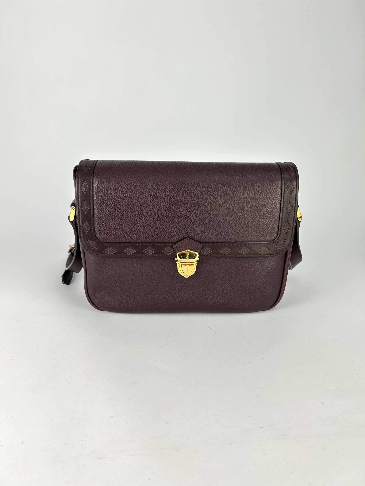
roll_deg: -1.4
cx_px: 182
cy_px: 243
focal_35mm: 26
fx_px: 366
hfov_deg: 53.1
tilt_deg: -18.1
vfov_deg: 67.3
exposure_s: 1/139
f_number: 1.5
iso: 32
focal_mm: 5.7
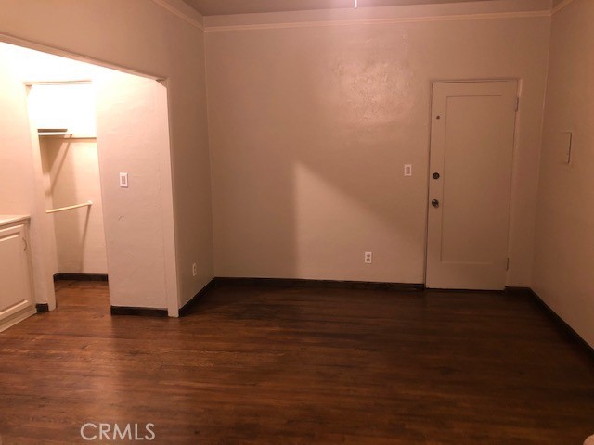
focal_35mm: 28
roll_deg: +1.5
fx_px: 480
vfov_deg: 49.7
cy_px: 222
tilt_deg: -10.2
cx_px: 297
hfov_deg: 63.4
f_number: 1.8
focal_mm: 3.99
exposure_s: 1/9
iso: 100
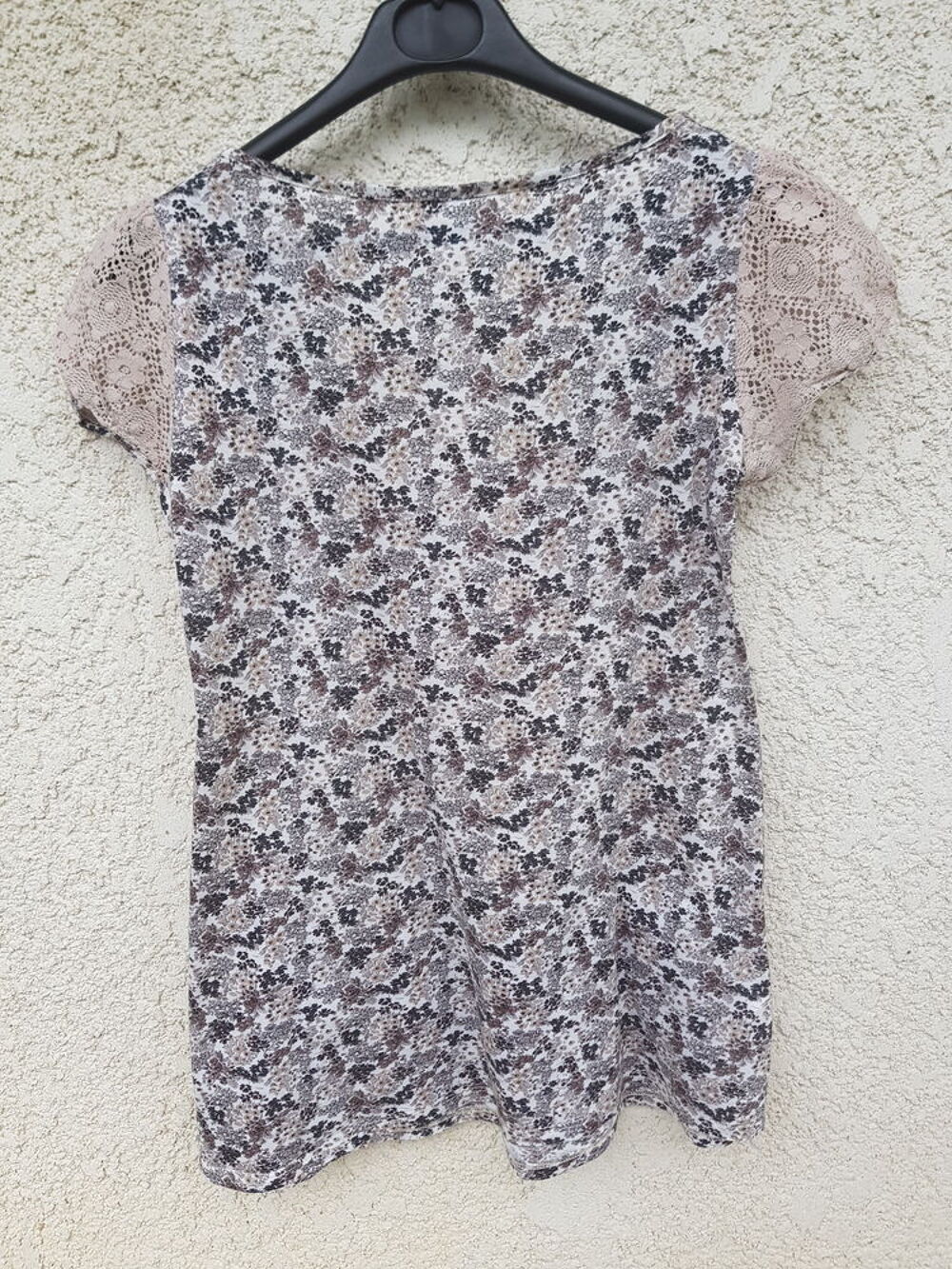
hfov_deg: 53.1
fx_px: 953
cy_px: 634
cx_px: 476
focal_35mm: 26
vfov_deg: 67.3
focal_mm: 4.2
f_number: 1.7
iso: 40
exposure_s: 1/582
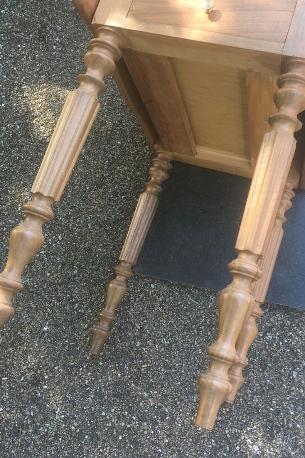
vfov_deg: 51.6
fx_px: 470
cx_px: 179
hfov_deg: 35.8
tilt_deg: -65.2
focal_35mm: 37
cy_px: 187
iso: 32
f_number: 2.2
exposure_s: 1/50
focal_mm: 4.15
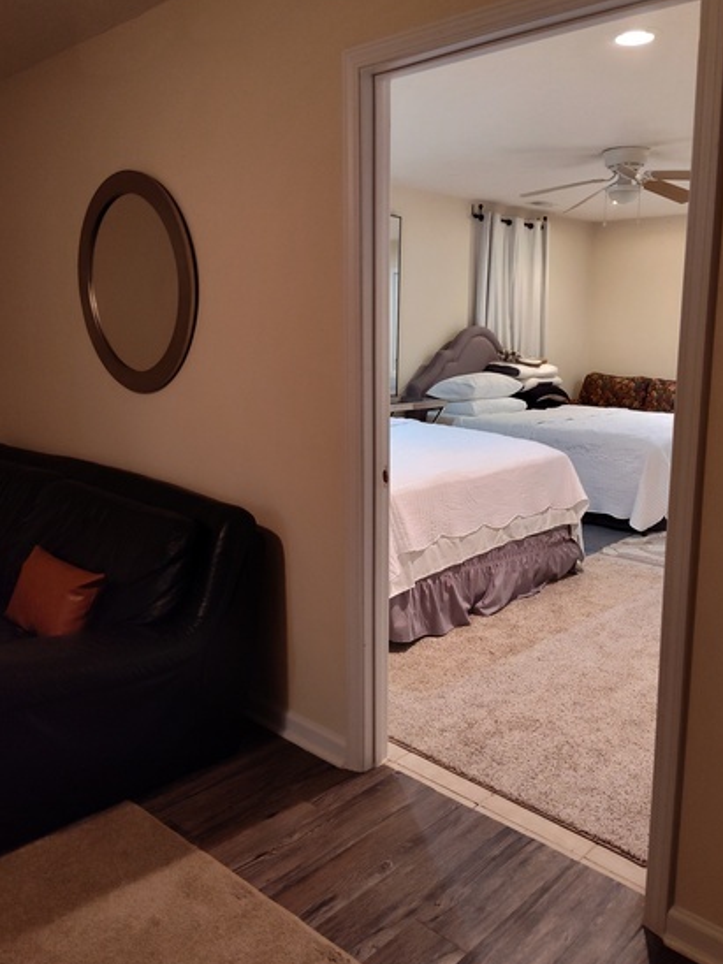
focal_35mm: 28
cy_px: 451
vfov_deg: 63.4
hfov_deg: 49.7
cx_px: 398
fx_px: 780
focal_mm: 5.56
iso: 1525
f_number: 1.8
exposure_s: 1/40
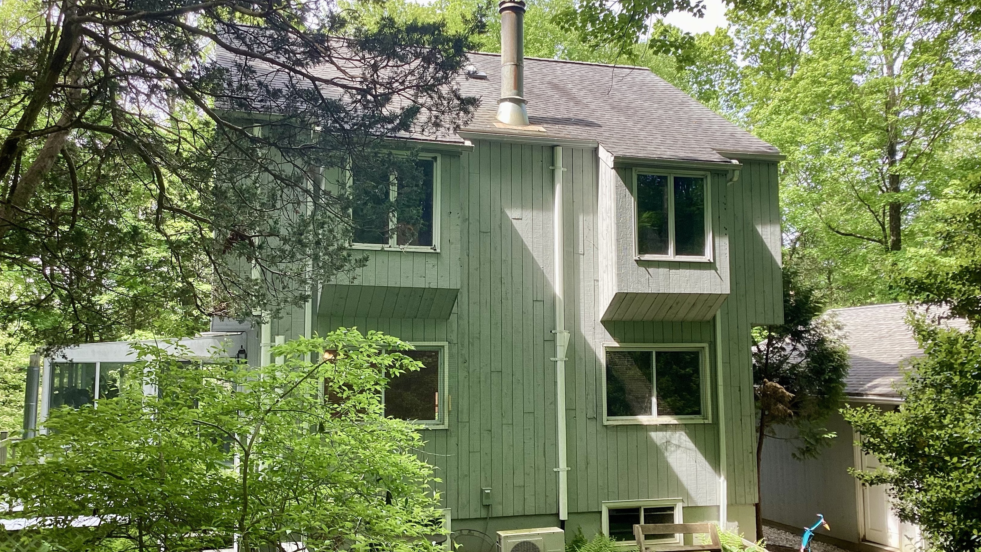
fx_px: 884
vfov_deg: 34.6
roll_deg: +1.1
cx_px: 488
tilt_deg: +5.8
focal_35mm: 34
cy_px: 278
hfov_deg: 58.0
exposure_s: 1/120
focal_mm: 3.3
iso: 32
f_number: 2.4
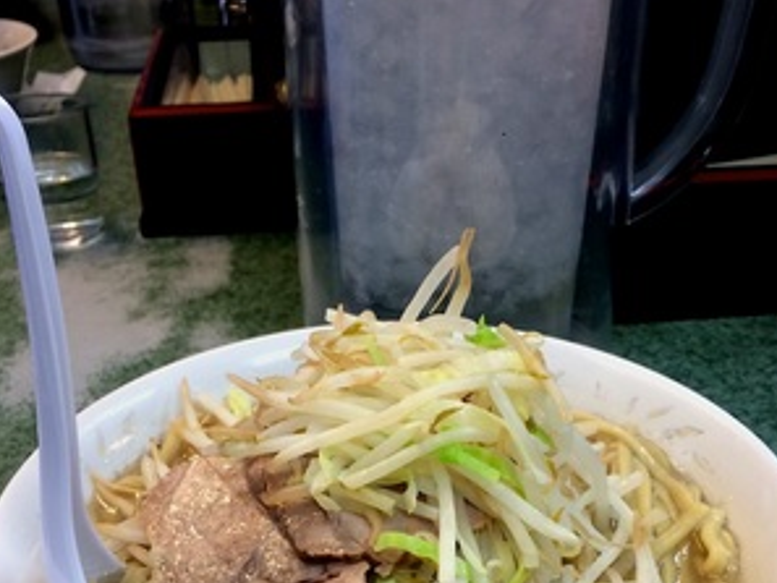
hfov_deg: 43.8
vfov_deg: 31.9
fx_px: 966
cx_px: 396
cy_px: 533
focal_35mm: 43
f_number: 2.2
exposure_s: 1/40
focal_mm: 4.12
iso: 40
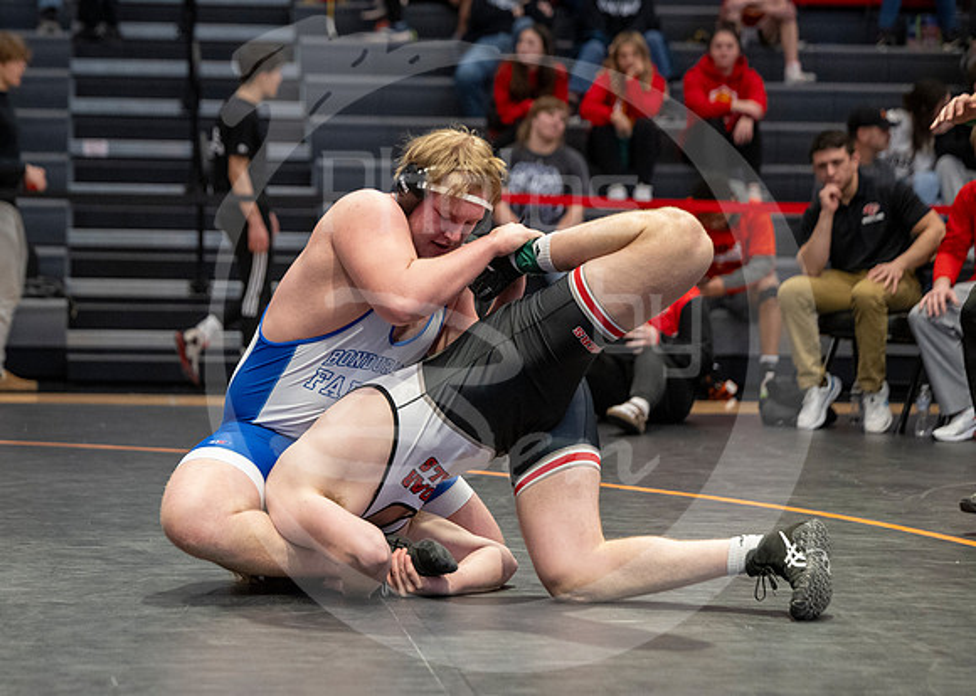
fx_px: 3205
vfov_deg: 12.4
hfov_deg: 17.3
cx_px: 328
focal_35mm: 116
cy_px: 460
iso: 3200
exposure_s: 1/1000
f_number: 2.8
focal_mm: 83
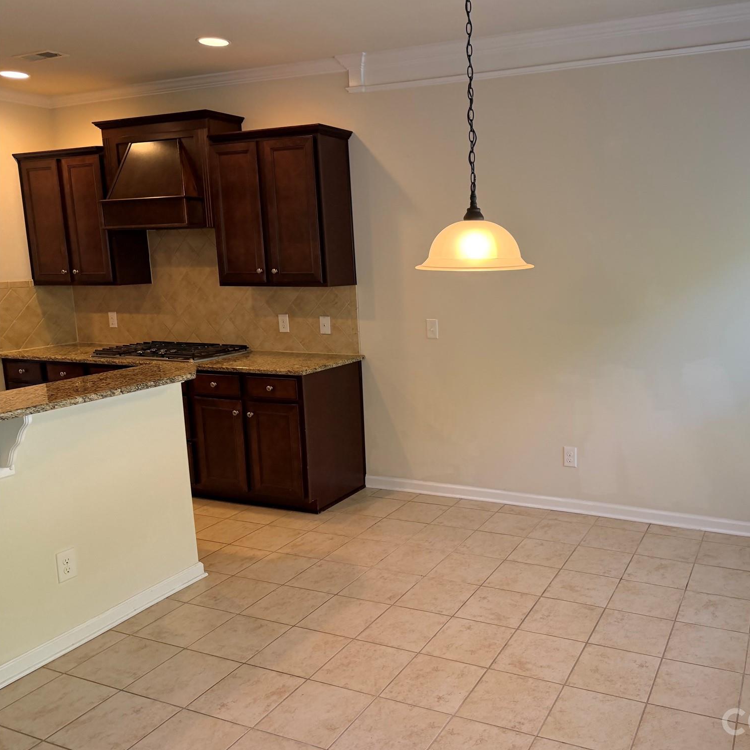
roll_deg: +1.0
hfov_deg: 54.3
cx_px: 511
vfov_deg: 55.6
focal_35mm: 29
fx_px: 711
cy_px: 375
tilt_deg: -8.3
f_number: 1.78
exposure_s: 1/120
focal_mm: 6.76
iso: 200
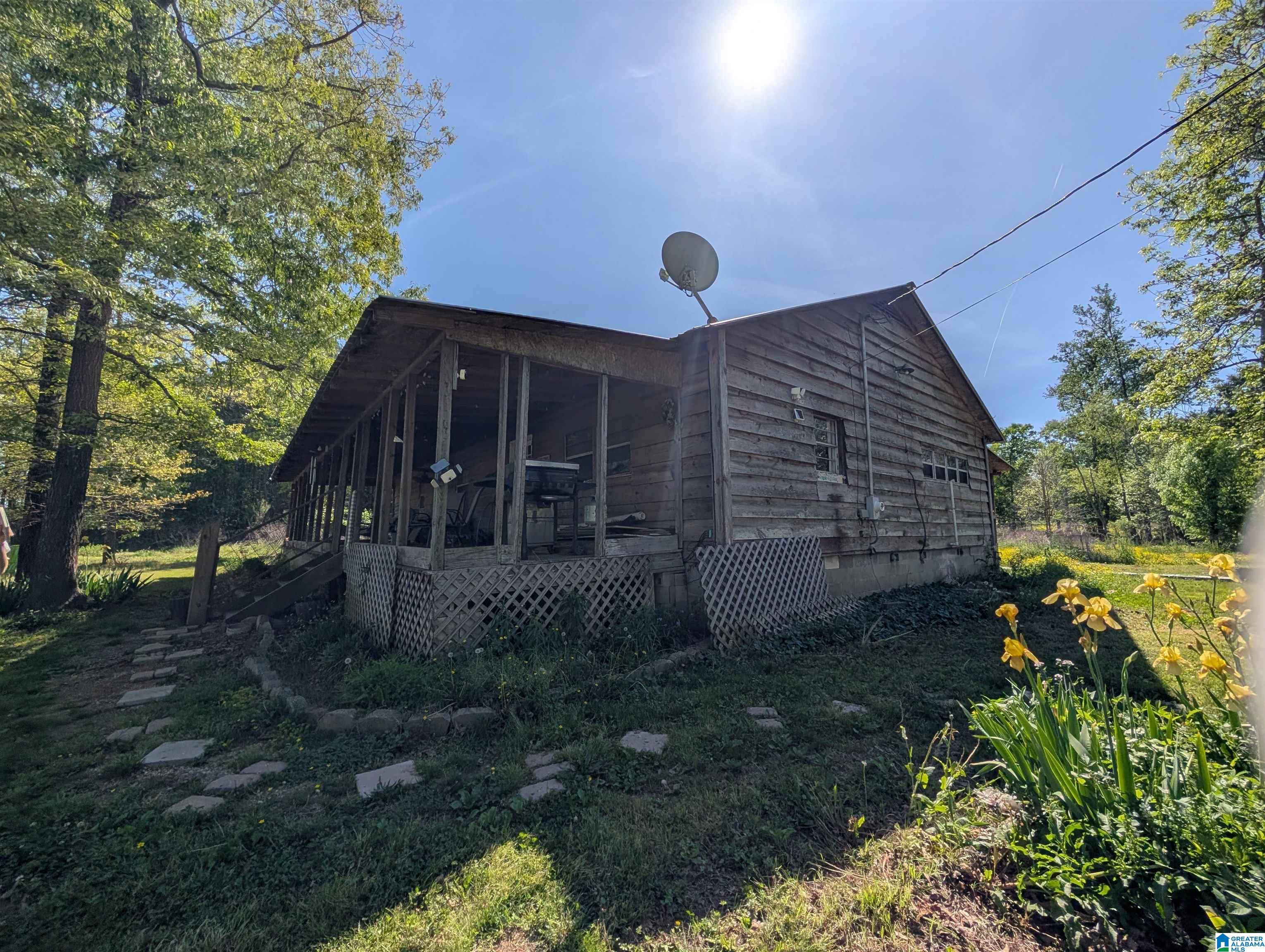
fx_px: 439
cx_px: 632
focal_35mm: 12
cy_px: 476
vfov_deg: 94.6
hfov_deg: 110.5
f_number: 1.7
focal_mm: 2.02
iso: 43
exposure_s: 1/6494
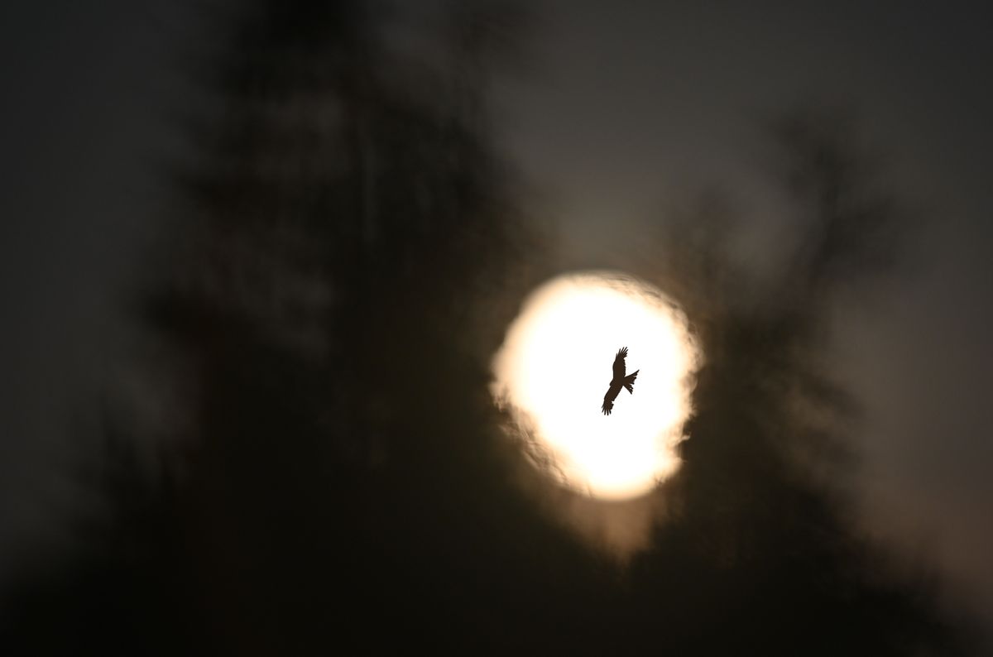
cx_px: 496
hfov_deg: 5.5
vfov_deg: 3.6
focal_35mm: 375
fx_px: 10319
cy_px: 328
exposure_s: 2
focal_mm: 250
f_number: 6.3
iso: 100
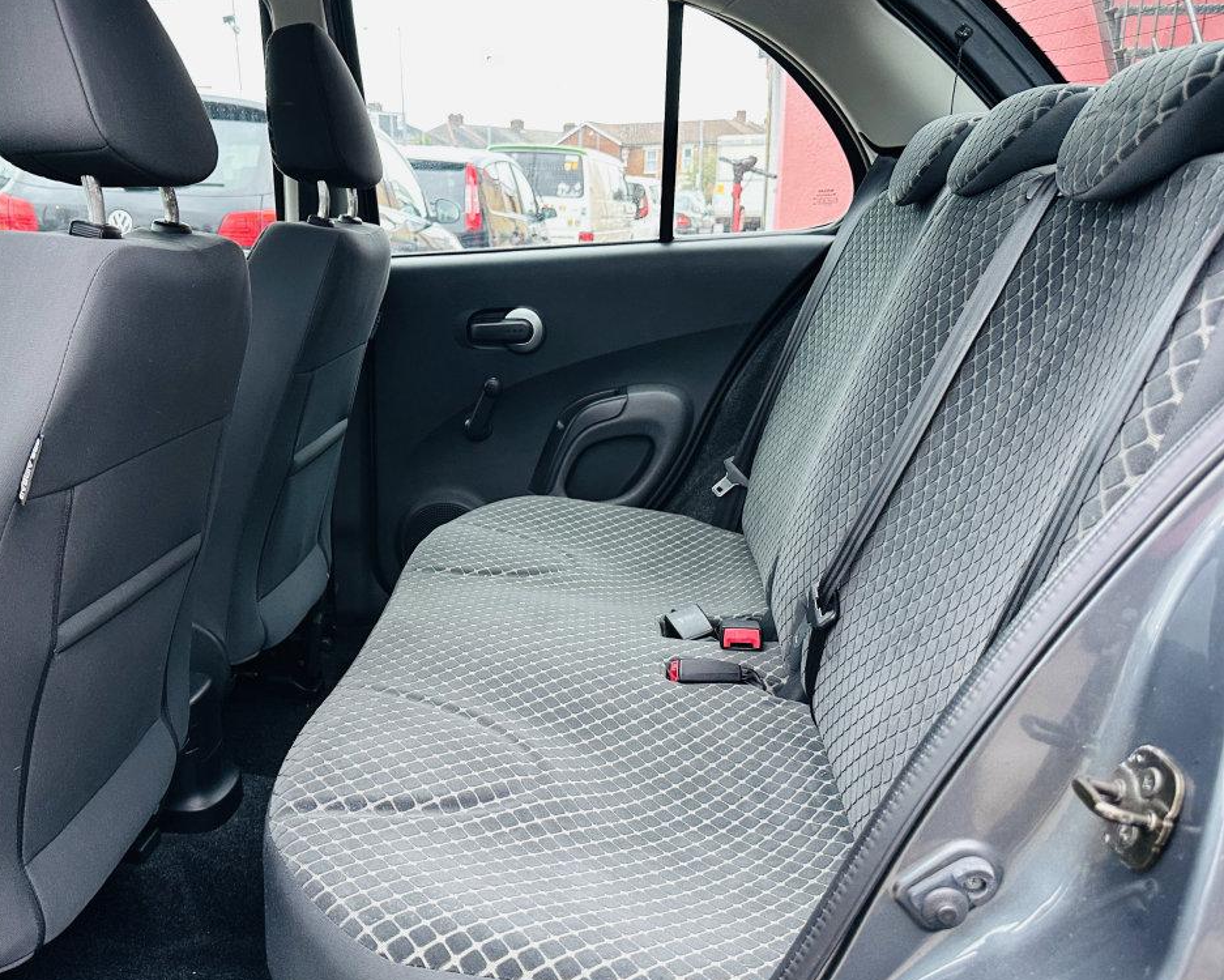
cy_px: 541
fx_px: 1087
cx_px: 504
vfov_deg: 48.4
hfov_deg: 58.4
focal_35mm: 30
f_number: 1.78
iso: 250
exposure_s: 1/60
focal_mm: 6.86
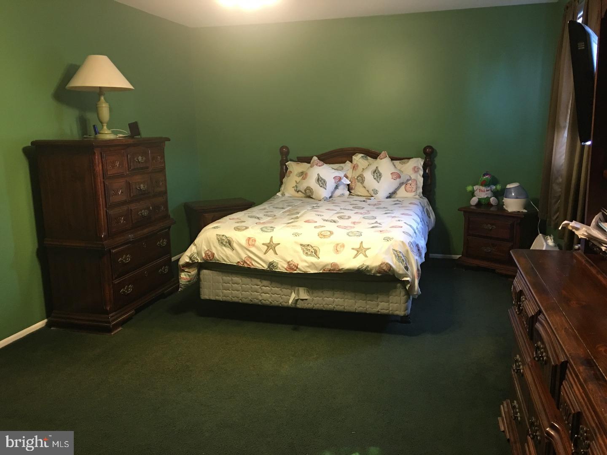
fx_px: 509
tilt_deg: -10.7
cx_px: 304
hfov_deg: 61.7
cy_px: 228
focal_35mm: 29
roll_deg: -0.1
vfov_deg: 48.2
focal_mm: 4.15
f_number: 2.2
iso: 80
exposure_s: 1/10
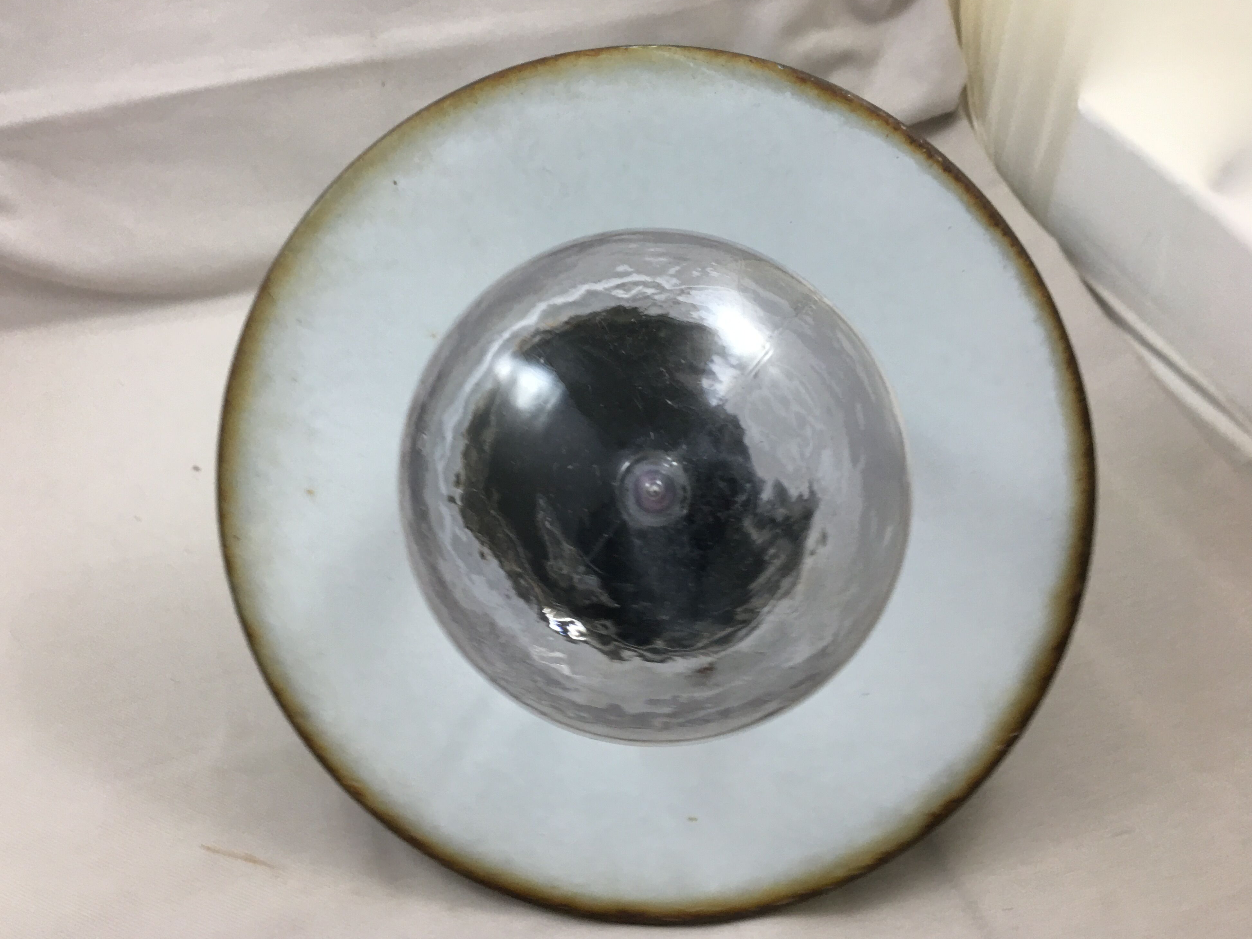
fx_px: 1085
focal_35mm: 30
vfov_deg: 46.8
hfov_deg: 60.0
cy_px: 481
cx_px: 617
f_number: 2.2
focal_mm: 4.15
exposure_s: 1/33
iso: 40
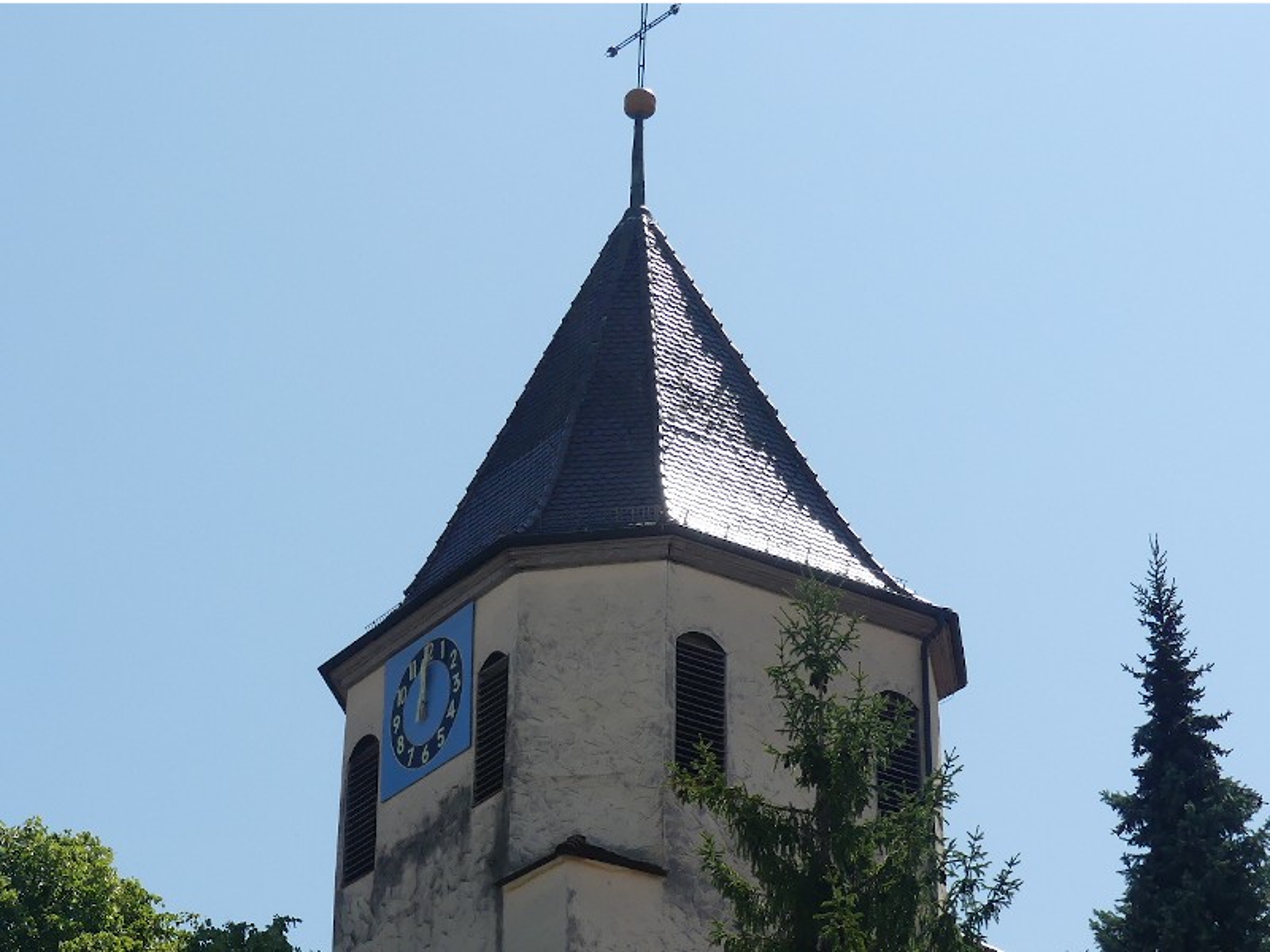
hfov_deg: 32.7
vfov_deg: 24.8
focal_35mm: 59
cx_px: 635
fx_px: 2165
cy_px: 476
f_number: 4
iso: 100
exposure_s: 1/1000
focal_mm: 10.5
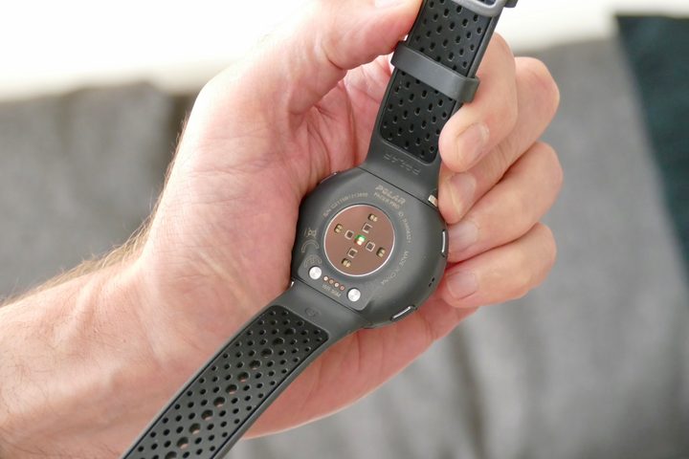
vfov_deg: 15.5
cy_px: 230
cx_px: 344
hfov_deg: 23.1
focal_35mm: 88
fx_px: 1684
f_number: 4
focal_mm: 32.24
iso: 1250
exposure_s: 1/80
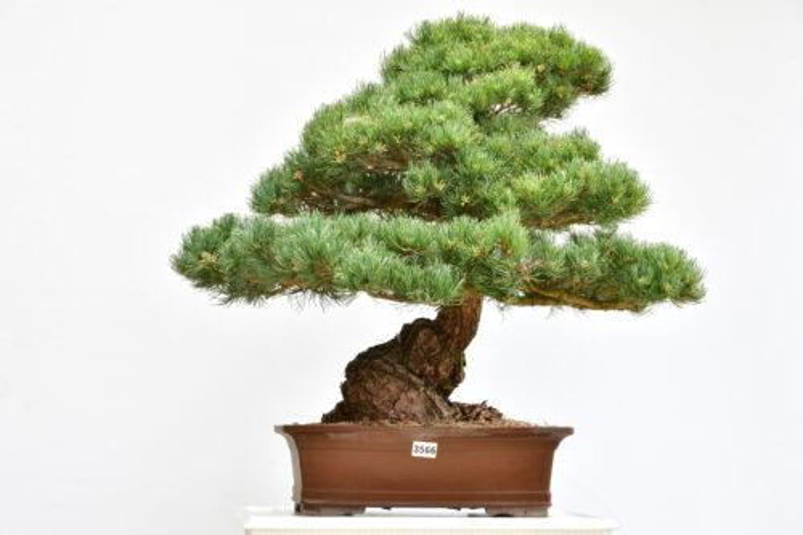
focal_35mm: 112
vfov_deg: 12.2
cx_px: 402
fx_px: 2497
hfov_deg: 18.3
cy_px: 268
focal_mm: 75
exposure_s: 1/4
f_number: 14
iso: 100
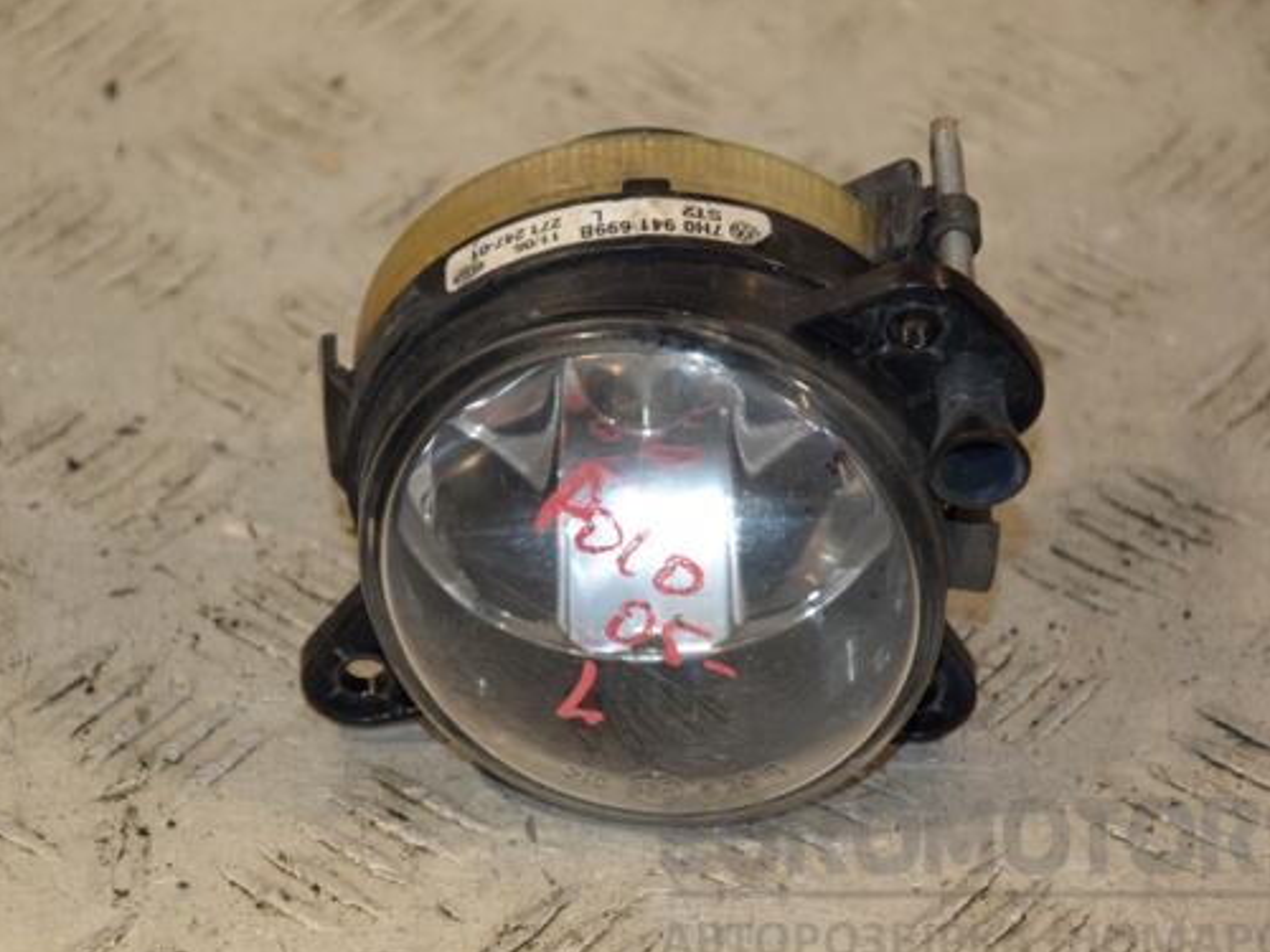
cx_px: 612
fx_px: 6662
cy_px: 498
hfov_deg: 10.9
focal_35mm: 182
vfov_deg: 8.2
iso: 800
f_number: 5.6
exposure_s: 1/200
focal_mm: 105
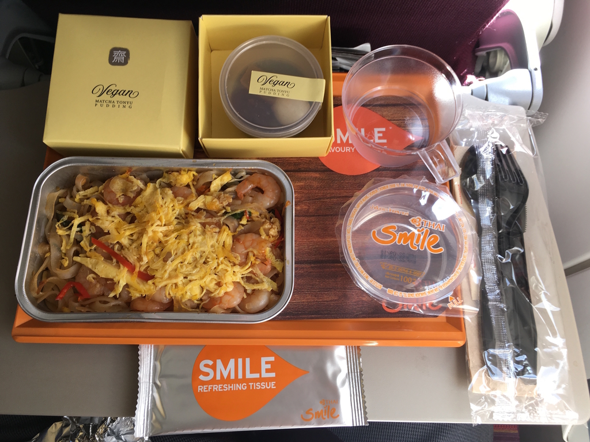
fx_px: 494
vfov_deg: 48.2
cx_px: 295
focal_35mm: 29
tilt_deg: -70.2
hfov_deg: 61.7
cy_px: 221
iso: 25
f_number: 2.2
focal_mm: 4.15
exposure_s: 1/33
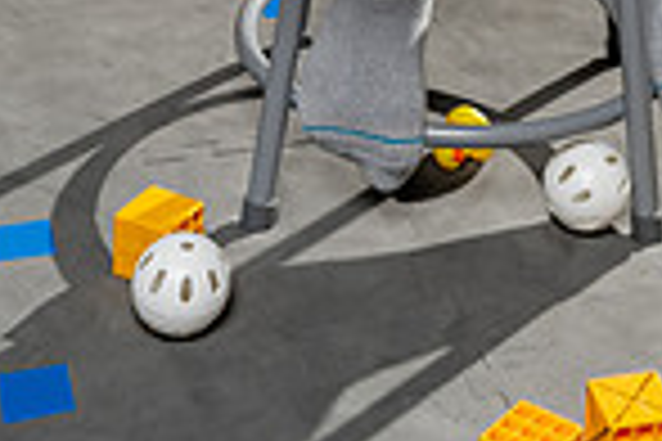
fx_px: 1912
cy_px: -508
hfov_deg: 19.5
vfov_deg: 11.5
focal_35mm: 104
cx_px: 509
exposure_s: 1/250
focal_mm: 34
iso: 100
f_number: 4.5
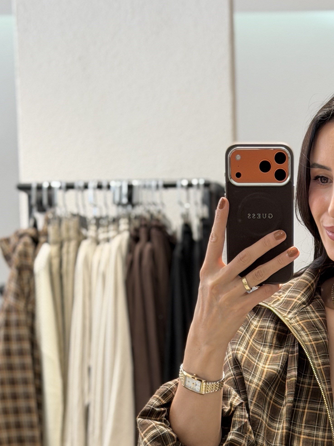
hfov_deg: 14.8
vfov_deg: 19.4
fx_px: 1274
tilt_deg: -18.3
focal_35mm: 99
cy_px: 418
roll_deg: +0.7
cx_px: 307
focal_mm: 6.76
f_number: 1.78
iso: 80
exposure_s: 1/100
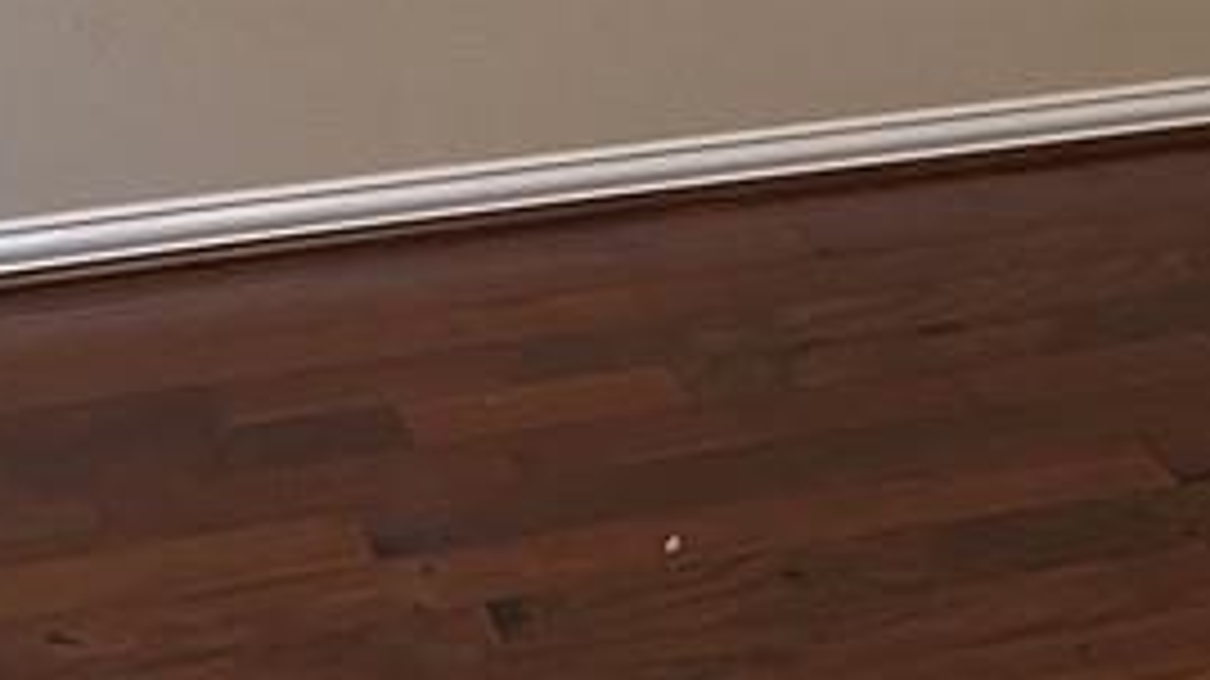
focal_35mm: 108
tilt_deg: -0.2
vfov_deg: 9.7
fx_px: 3463
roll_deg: -0.9
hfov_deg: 19.4
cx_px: 1098
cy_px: -1013
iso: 200
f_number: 1.6
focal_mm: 5.1
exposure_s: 1/60
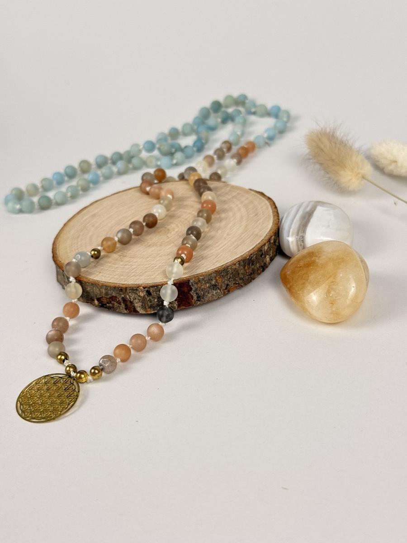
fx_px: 752
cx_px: 204
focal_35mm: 48
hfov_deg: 30.3
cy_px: 272
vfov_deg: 39.7
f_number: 1.78
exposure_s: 1/100
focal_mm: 6.76
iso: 50
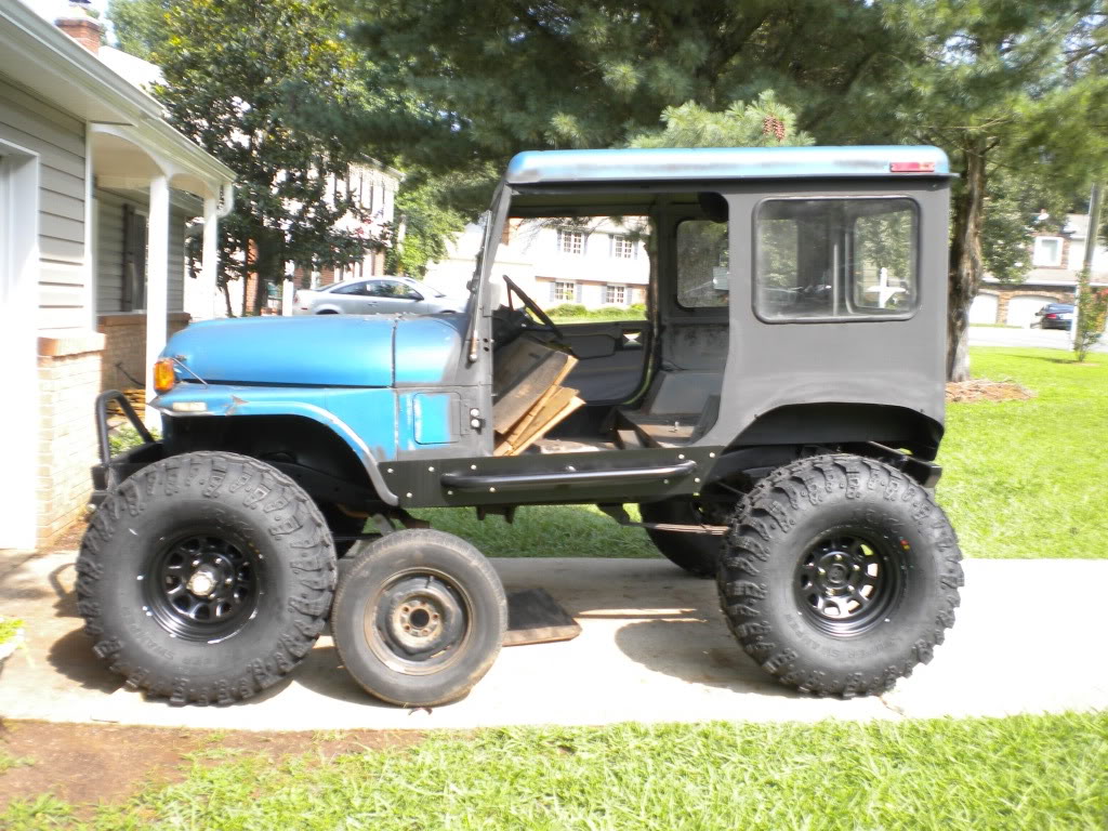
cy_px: 416
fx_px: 1120
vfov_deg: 40.7
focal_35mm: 35
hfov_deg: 52.6
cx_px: 554
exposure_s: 1/110
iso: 80
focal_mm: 6.3
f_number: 4.6
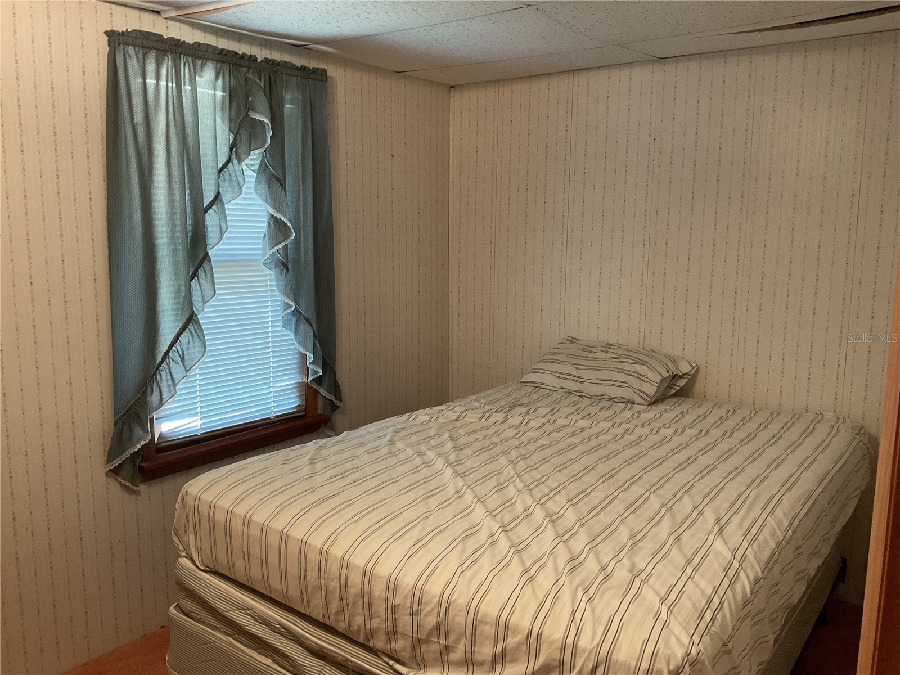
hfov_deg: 61.7
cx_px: 450
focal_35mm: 29
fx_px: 754
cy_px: 338
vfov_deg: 48.2
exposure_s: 1/60
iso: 200
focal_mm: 3
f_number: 1.8
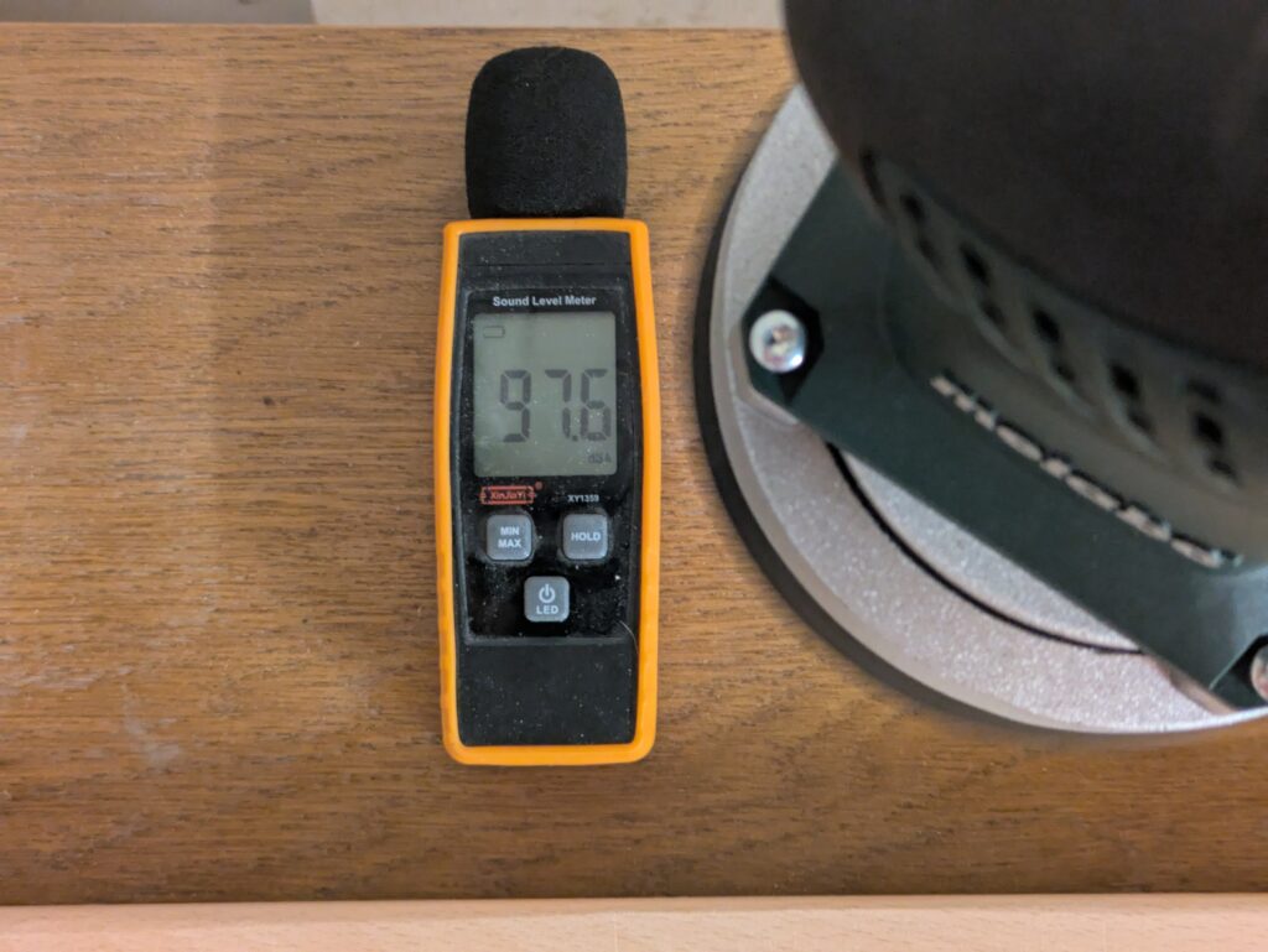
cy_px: 476
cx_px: 634
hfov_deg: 37.5
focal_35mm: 51
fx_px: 1869
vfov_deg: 28.6
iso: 467
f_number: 1.89
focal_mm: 5.43
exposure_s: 1/25
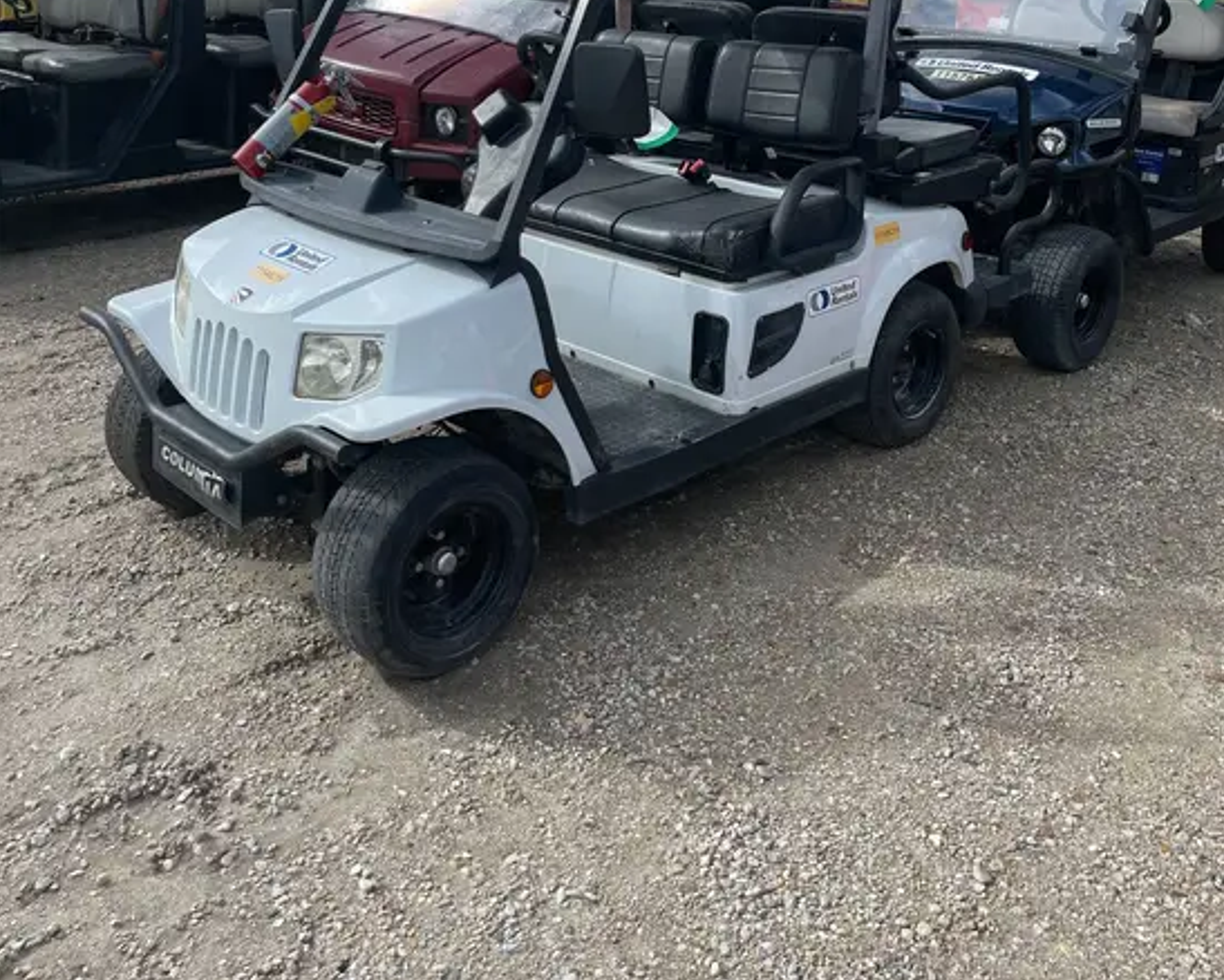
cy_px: 191
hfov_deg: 52.8
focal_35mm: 34
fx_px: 1232
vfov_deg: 41.5
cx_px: 613
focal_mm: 4.2
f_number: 1.6
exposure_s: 1/3509
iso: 32
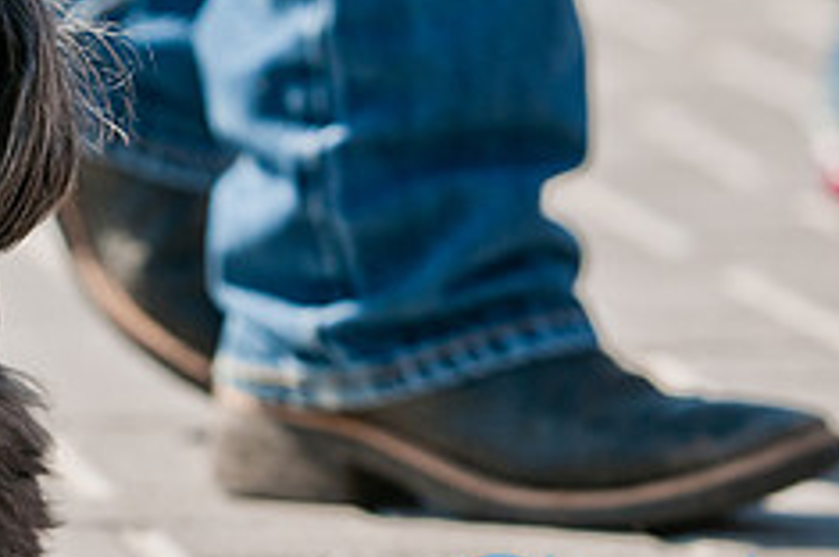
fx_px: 10333
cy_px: 95
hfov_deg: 4.6
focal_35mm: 444
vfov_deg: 3.1
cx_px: 0
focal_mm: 120
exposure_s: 1/1250
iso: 200
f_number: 4
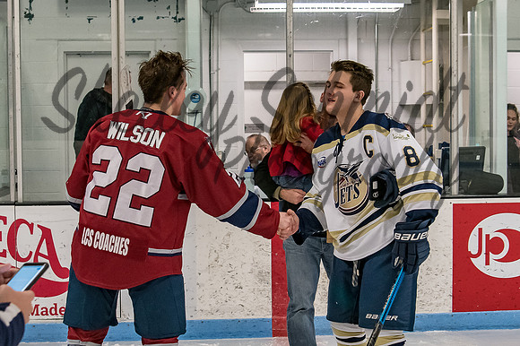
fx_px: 1004
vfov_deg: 19.6
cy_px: 177
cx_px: 266
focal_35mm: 70
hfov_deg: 29.0
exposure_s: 1/250
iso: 3200
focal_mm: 32
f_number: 4.5
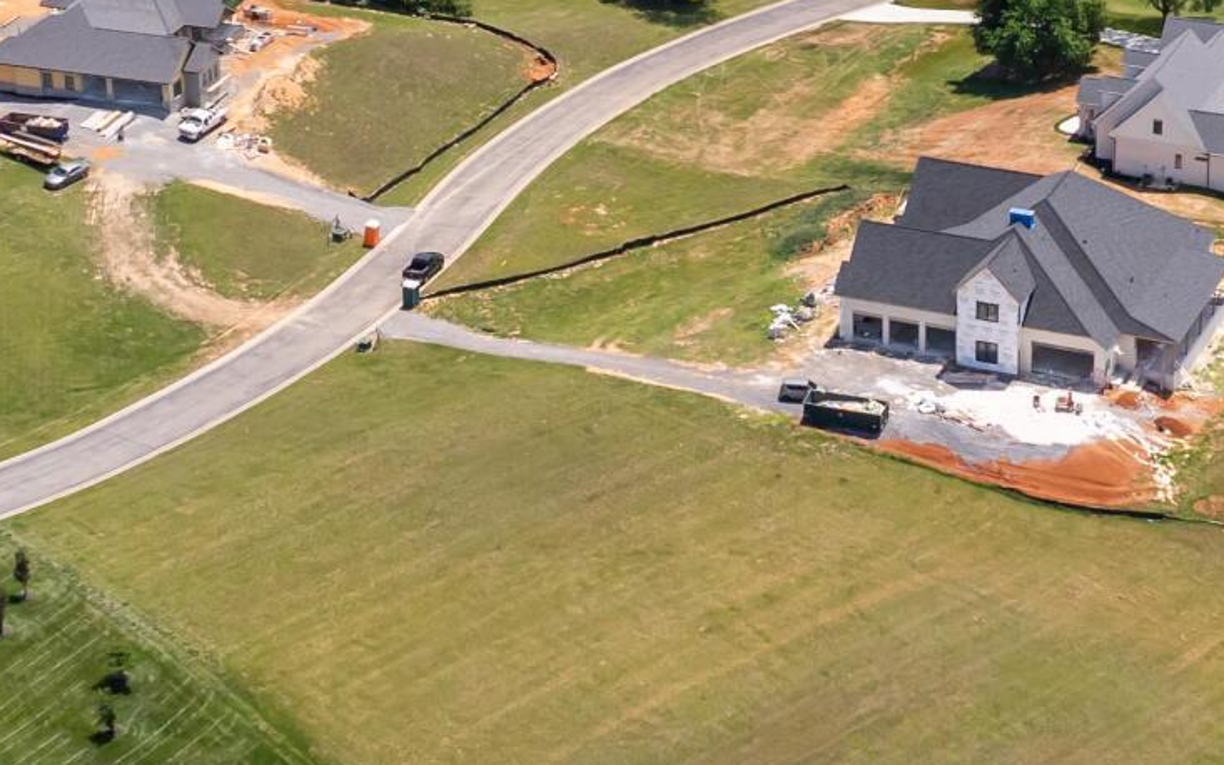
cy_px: 204
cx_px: 700
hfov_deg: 20.0
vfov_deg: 12.5
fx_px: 3469
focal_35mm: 104
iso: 120
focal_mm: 12.29
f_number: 2.8
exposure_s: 1/60
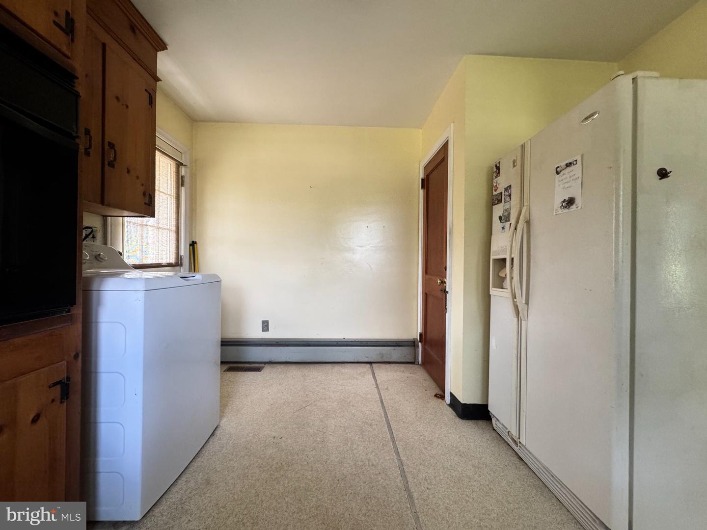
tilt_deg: -0.9
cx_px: 354
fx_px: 286
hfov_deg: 102.1
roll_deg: -0.6
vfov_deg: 85.7
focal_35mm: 14
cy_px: 265
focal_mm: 2.22
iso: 320
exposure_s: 1/89
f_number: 2.2
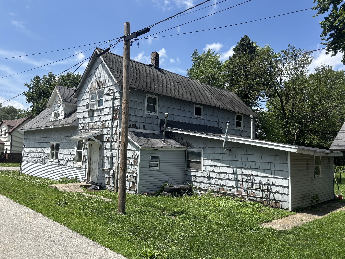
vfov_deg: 49.7
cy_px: 128
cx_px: 164
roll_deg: -1.7
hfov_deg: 63.4
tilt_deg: +5.5
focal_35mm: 28
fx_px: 279
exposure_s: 1/2933
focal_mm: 5.96
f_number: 1.6
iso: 50
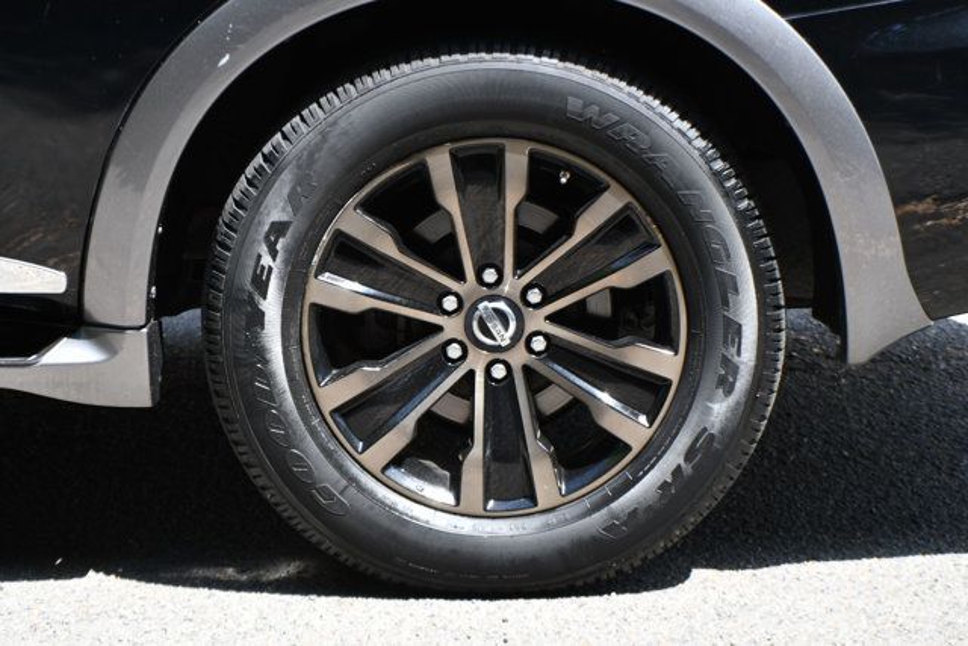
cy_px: 323
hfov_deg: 15.9
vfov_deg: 10.6
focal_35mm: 129
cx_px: 484
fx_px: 3469
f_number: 7.1
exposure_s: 1/250
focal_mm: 86
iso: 200
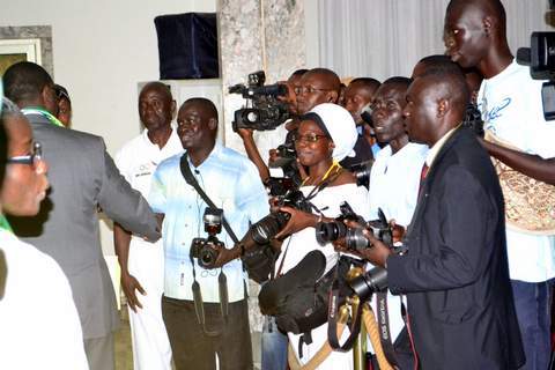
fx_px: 1272
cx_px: 278
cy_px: 185
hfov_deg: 24.6
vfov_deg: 16.6
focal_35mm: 82
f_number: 5.6
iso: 3200
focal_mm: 55
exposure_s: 1/200
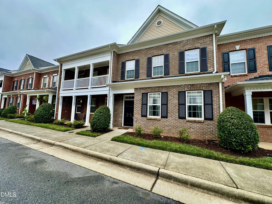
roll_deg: -2.4
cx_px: 136
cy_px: 102
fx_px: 110
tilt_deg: +6.6
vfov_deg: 85.7
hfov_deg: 102.1
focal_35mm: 14
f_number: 2.2
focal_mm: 2.22
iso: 40
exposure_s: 1/137
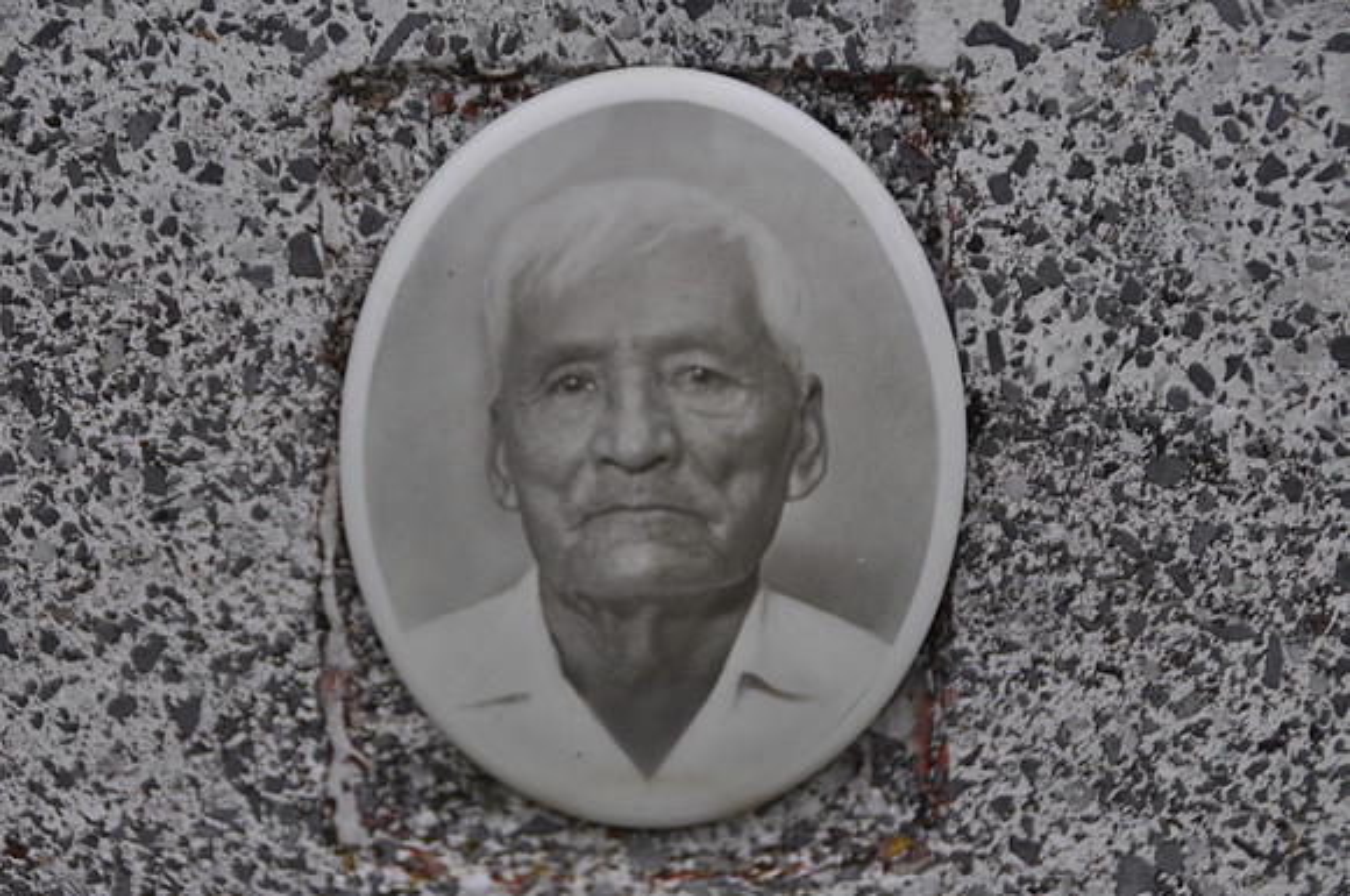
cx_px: 675
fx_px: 4494
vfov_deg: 11.4
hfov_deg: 17.1
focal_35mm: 120
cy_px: 448
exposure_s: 1/400
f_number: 5.6
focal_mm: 80
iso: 400
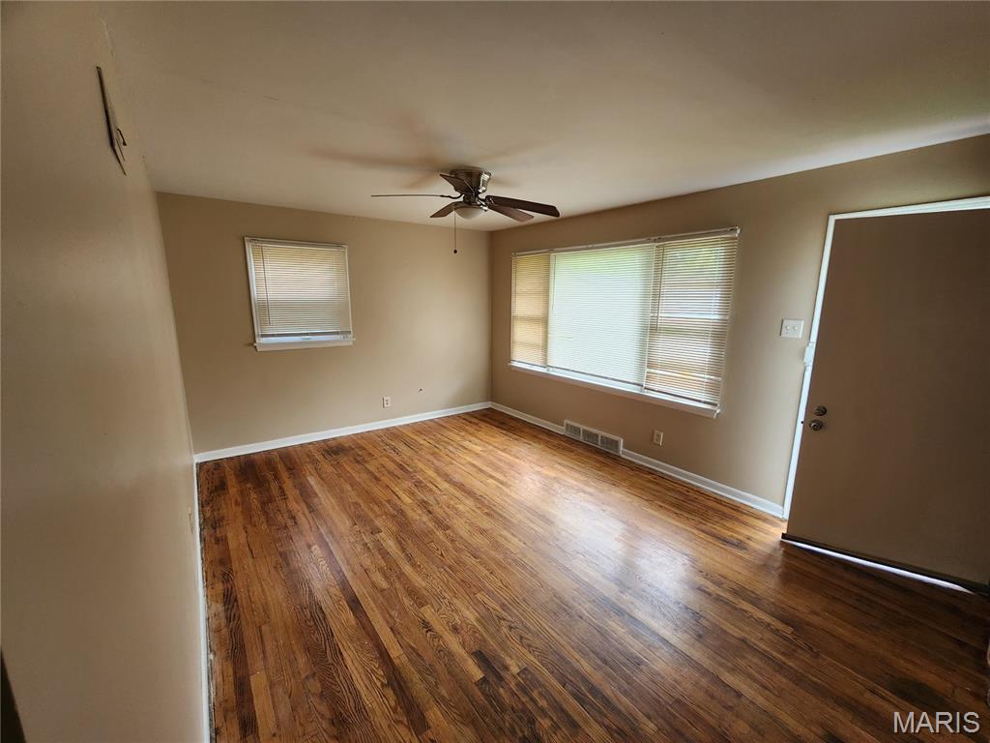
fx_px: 372
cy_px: 372
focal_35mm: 13
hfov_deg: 106.2
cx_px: 495
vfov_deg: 89.9
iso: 125
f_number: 2.2
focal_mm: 2.2
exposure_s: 1/60
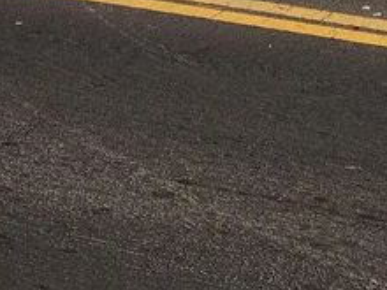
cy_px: -299
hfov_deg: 18.4
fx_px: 1196
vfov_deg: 12.2
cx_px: 218
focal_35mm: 107
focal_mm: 5.4
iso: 20
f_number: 1.8
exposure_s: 1/1022
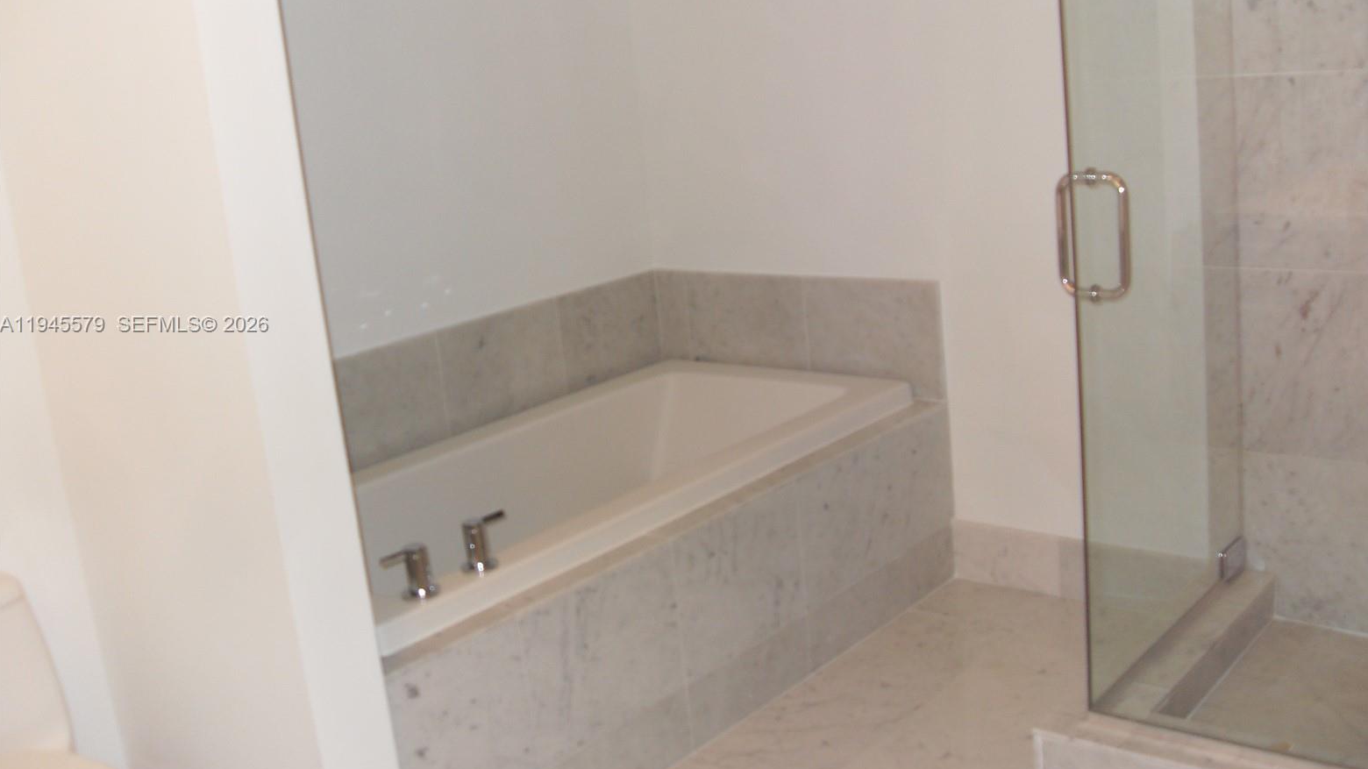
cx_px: 696
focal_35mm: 38
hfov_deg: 52.8
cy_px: 325
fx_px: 1378
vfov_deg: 31.1
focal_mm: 6.3
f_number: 2.8
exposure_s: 1/45
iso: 100
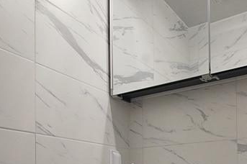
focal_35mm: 35
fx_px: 240
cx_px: 205
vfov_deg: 33.2
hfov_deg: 50.4
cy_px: 179
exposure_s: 1/40
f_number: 9
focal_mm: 10
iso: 800
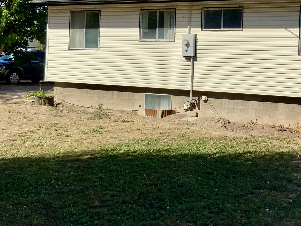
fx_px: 452
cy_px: 60
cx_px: 214
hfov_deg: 36.2
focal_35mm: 52
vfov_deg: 27.7
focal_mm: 3
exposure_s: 1/3322
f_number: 1.8
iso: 16
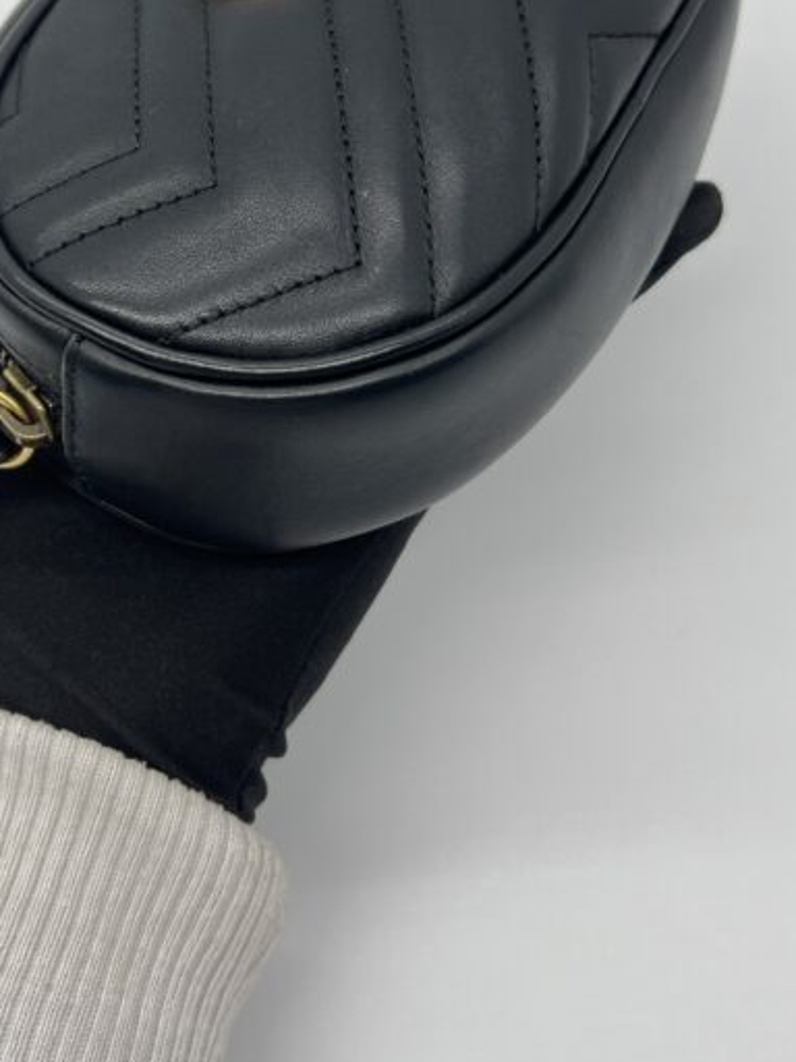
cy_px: 230
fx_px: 1594
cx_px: 284
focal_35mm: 52
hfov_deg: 27.9
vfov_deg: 35.7
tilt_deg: -51.9
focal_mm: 5.7
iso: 32
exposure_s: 1/100
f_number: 1.5
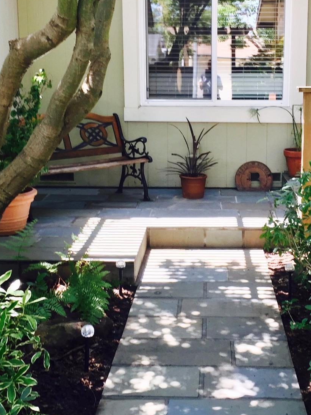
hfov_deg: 27.4
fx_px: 635
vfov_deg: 36.1
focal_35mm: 53
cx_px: 196
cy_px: 192
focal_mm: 4.15
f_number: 2.2
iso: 40
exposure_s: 1/60
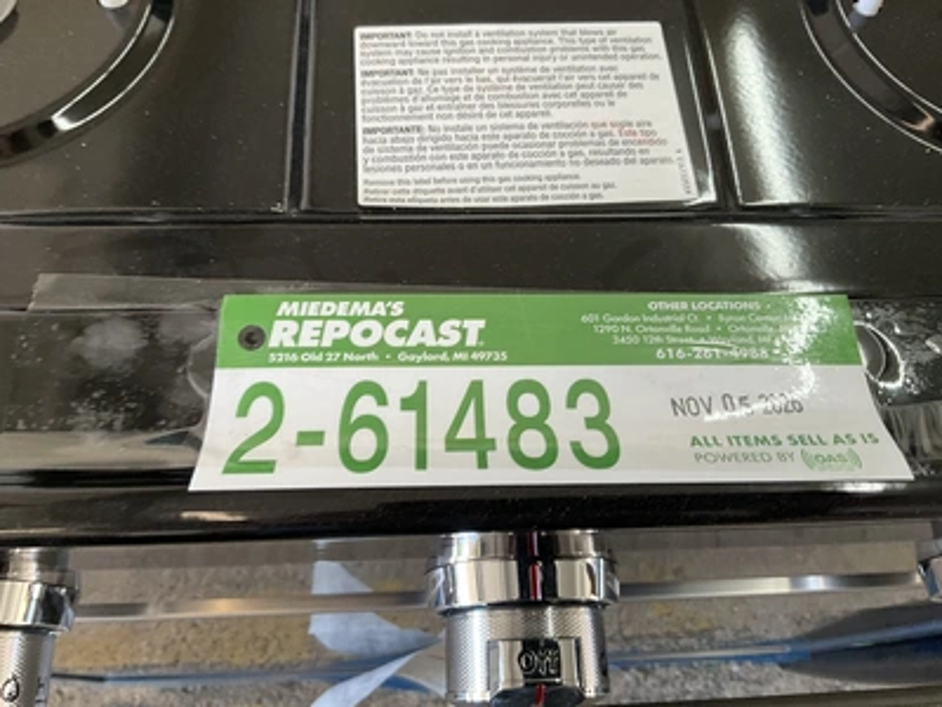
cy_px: 354
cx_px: 471
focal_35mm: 29
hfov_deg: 61.7
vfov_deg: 48.2
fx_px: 789
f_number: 1.8
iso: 80
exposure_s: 1/60
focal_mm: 3
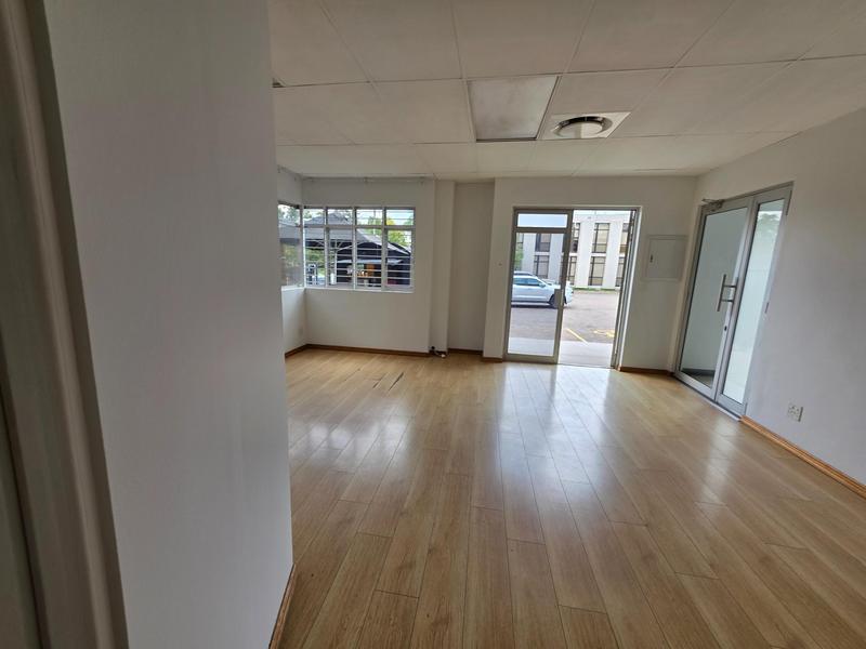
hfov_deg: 106.2
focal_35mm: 13
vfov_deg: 89.9
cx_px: 433
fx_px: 325
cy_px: 324
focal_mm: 2.2
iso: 25
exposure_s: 1/100
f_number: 1.9
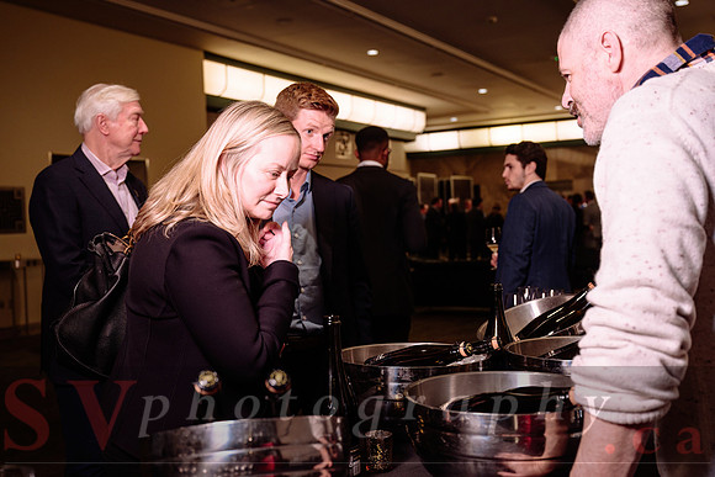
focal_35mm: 38
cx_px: 345
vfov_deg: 34.8
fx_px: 760
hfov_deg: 50.4
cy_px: 247
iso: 500
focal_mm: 37
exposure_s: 1/50
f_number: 3.5
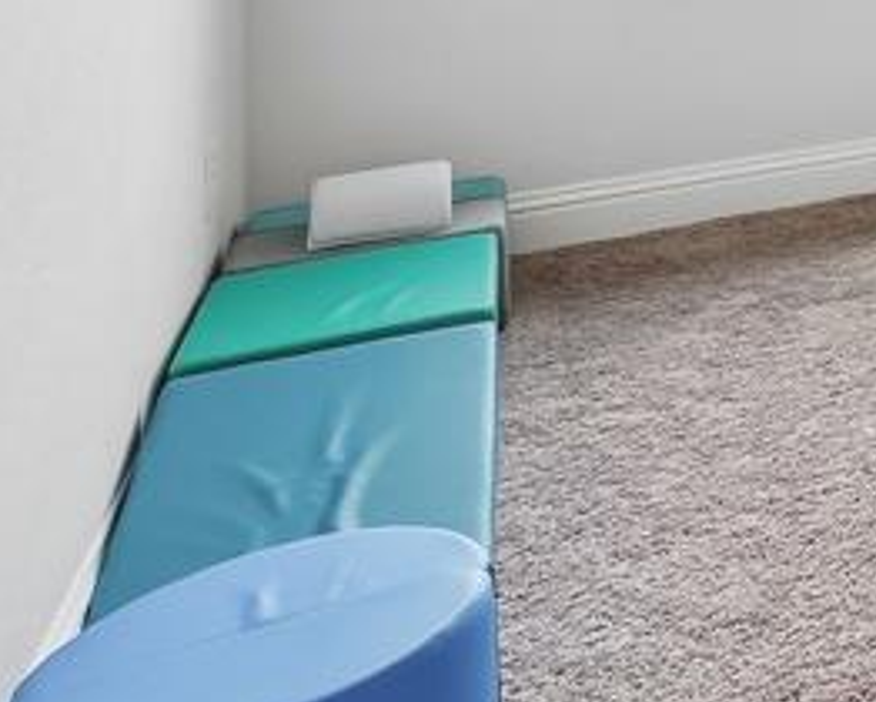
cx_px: 1628
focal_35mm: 55
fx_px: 1427
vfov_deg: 22.8
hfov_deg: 21.0
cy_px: -334
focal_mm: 10
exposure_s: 1/100
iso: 400
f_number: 8
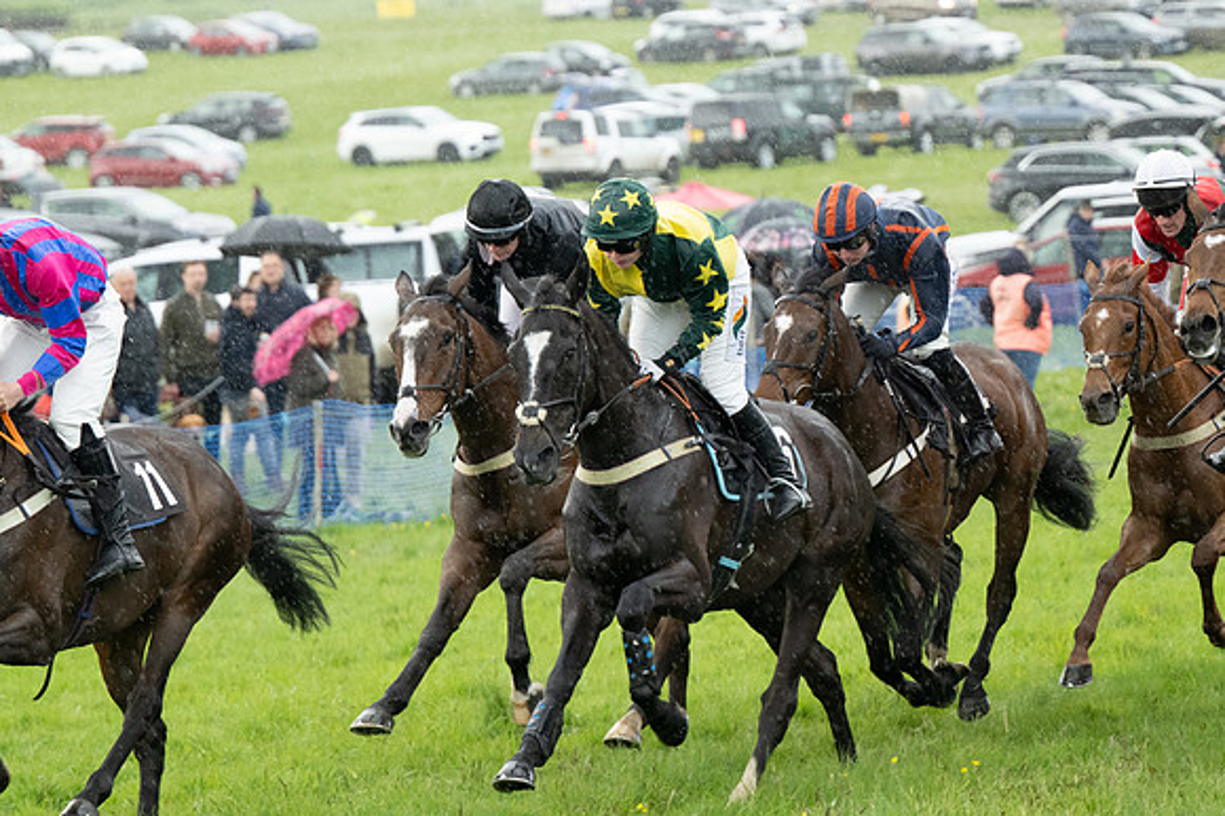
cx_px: 612
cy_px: 408
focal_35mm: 217
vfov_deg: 6.3
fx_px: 7380
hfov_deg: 9.5
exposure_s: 1/640
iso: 2000
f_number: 4
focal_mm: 145
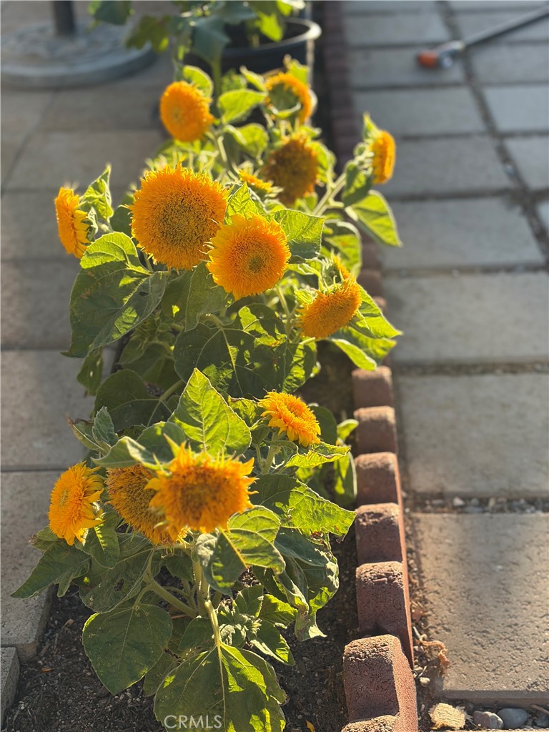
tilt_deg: -32.4
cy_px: 366
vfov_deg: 36.8
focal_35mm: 52
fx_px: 1100
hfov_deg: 28.0
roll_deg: +3.2
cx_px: 274
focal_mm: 5.96
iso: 32
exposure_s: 1/544
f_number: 1.6
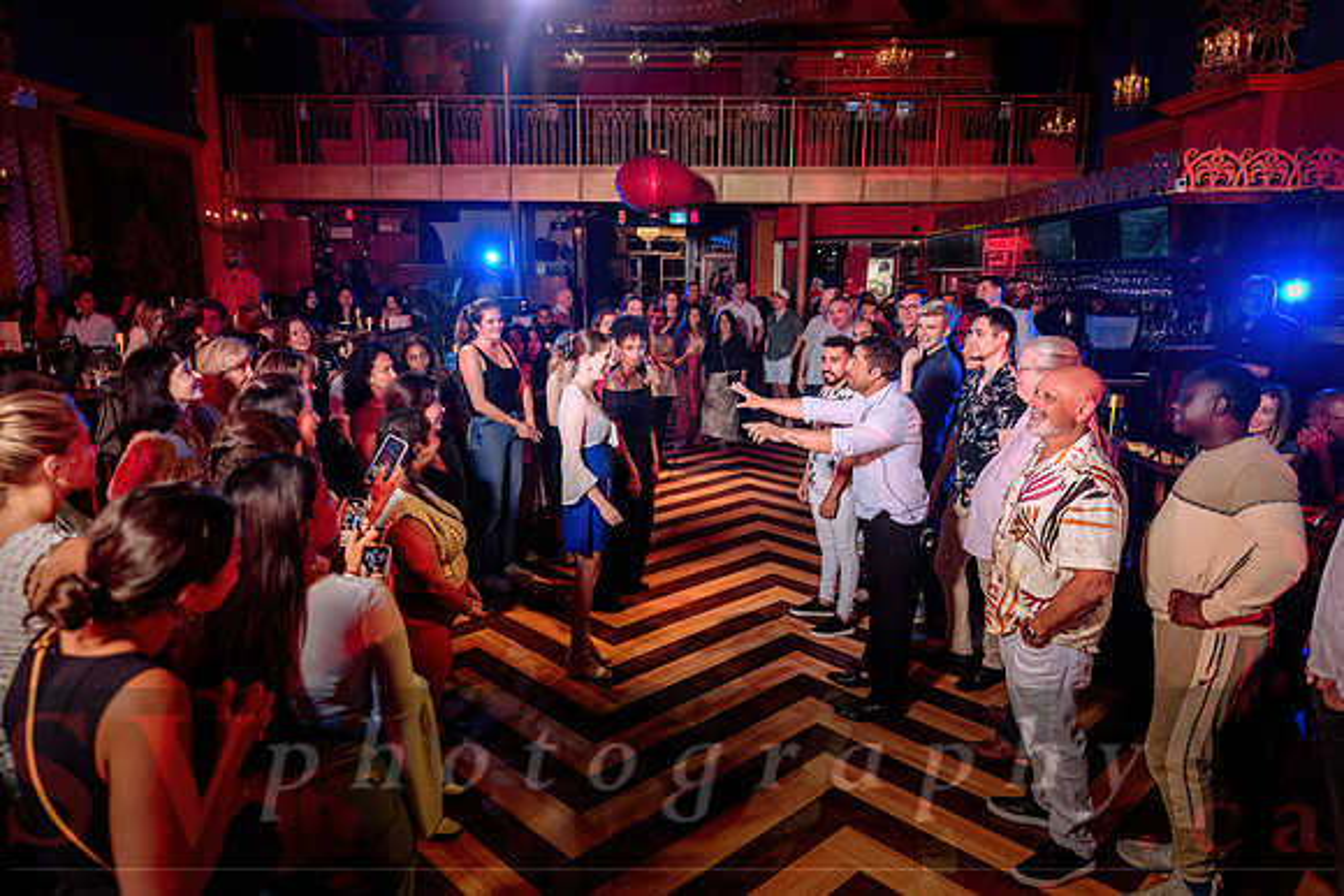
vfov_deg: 53.1
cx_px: 672
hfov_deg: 73.7
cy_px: 448
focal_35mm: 24
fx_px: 896
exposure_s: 1/100
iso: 800
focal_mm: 24
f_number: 2.8
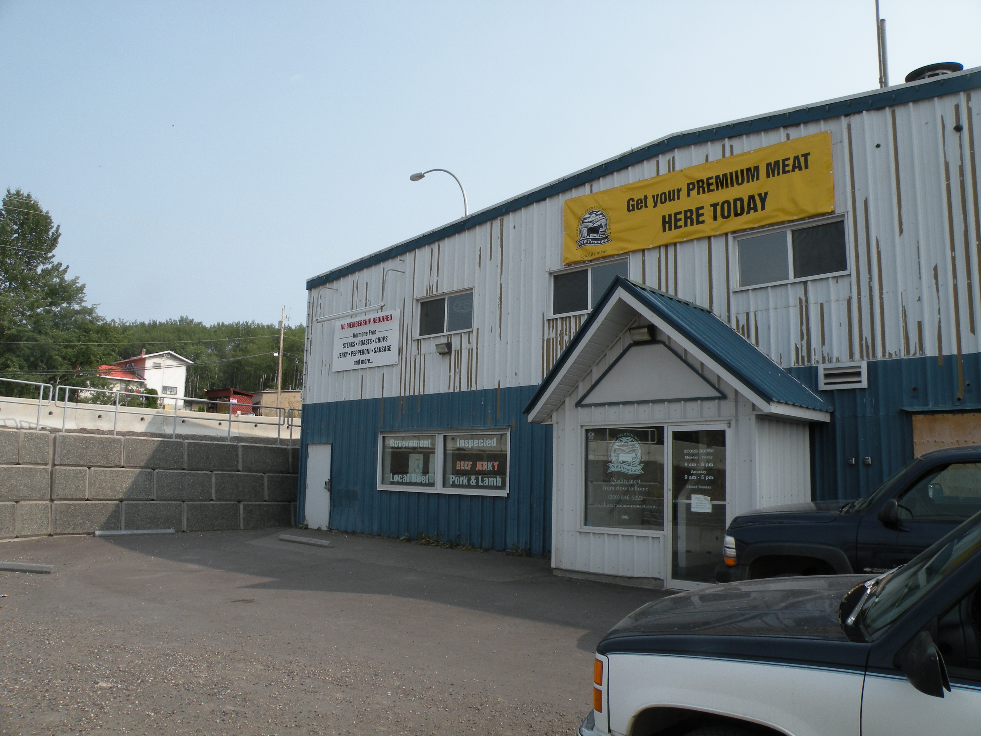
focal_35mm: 27
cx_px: 490
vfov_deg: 51.4
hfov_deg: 65.3
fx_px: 765
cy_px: 368
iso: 64
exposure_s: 1/229
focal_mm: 4.7
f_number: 6.3
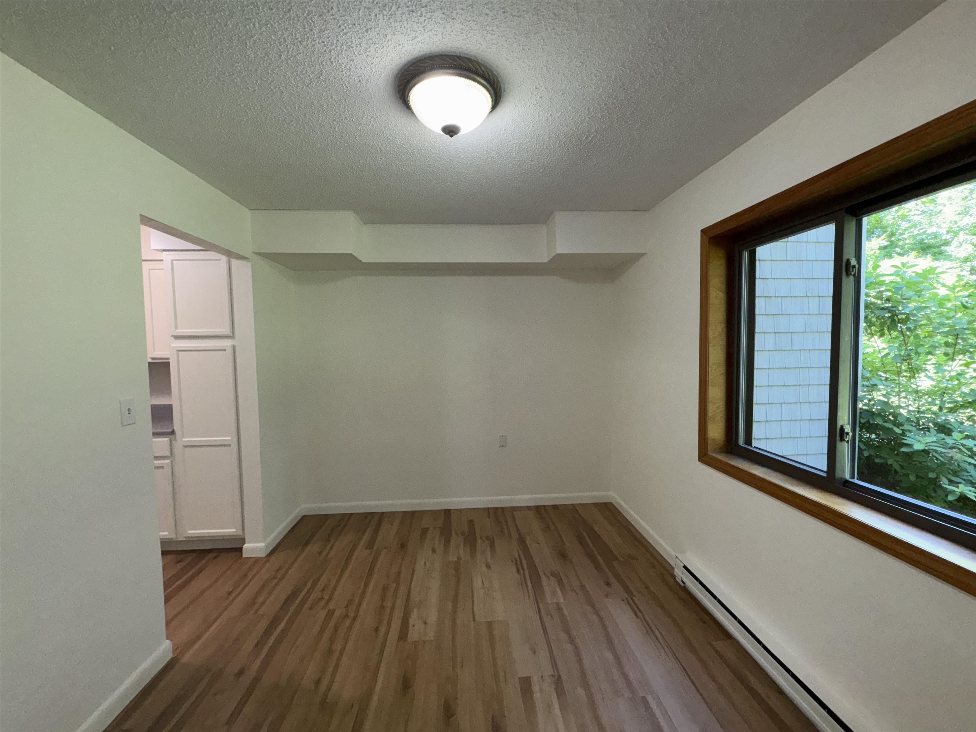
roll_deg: +0.5
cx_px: 488
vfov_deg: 85.7
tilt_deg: -4.0
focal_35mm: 14
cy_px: 366
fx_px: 395
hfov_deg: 102.1
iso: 200
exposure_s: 1/120
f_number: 2.2
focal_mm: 2.22
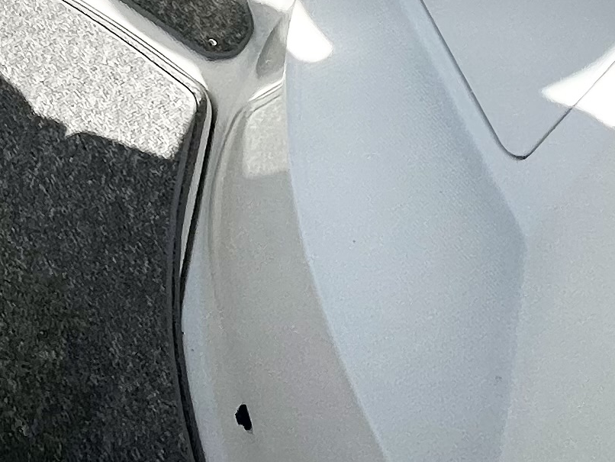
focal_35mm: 65
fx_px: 1155
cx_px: -179
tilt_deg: -43.0
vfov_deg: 20.5
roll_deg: +2.1
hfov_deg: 25.7
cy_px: -149
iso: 32
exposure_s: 1/3922
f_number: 1.8
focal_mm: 1.57
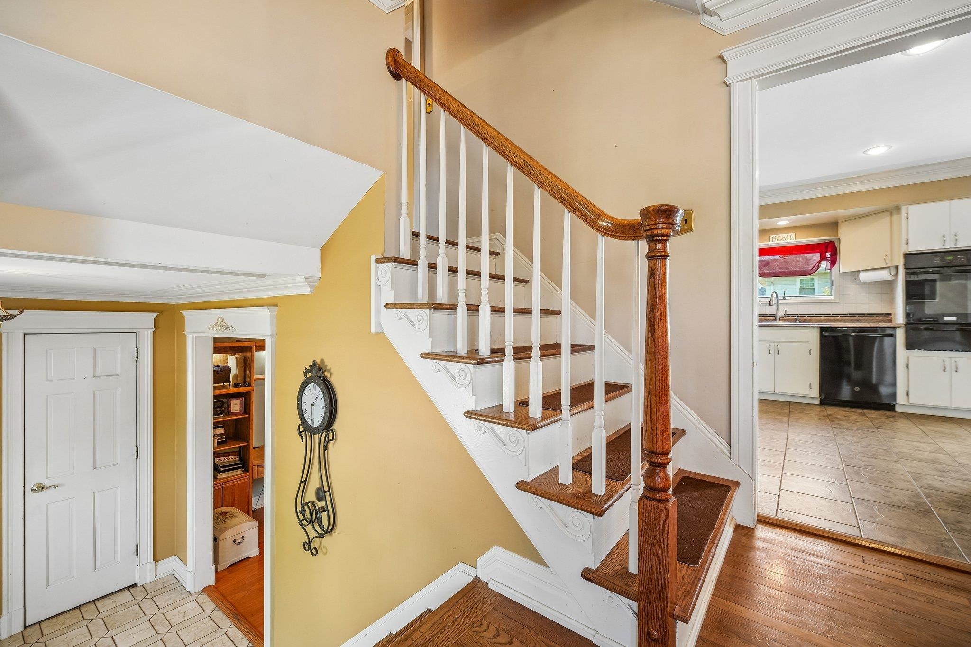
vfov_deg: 53.1
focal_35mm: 24
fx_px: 647
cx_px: 486
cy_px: 324
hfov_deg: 73.7
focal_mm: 24
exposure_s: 1/30
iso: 640
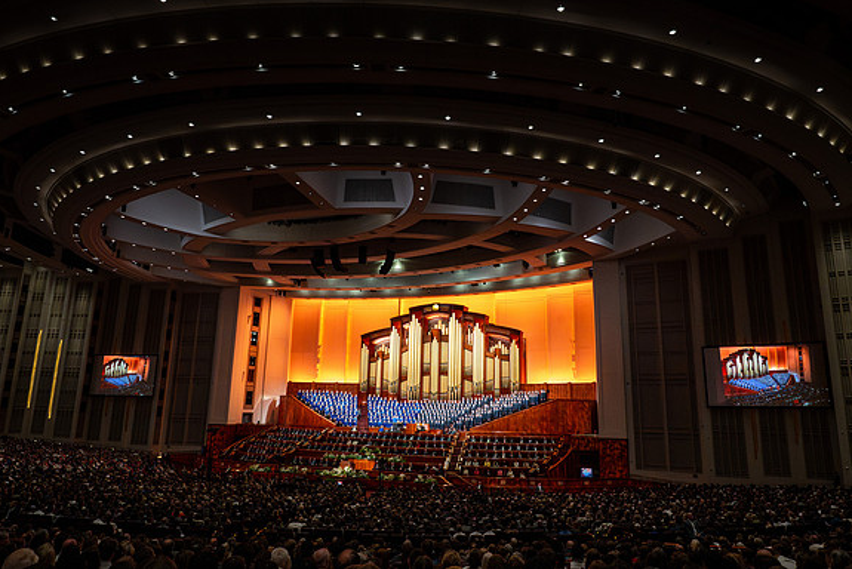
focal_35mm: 25
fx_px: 592
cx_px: 433
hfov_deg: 71.5
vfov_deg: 51.3
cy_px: 276
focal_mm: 24
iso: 5000
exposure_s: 1/100
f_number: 8
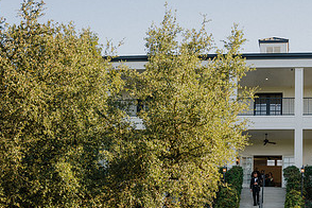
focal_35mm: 68
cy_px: 192
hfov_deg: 29.2
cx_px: 233
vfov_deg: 19.6
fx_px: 589
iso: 200
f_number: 2.8
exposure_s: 1/1250
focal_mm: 34.5
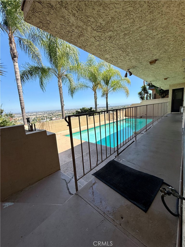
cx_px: 92
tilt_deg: -9.2
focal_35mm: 14
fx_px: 100
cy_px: 124
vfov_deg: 102.1
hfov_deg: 85.7
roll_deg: +4.2
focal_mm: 2.22
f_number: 2.2
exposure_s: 1/985
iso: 64
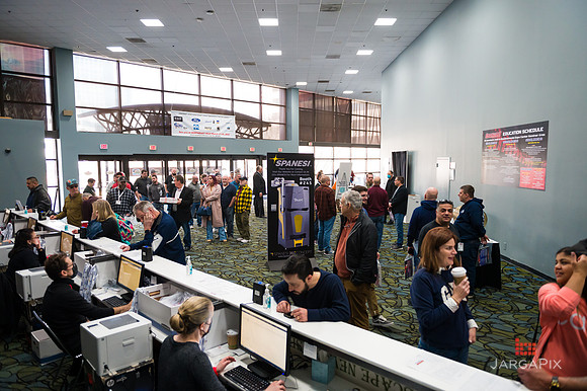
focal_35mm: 24
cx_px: 294
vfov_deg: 53.1
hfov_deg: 73.8
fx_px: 391
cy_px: 196
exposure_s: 1/200
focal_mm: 24
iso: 3200
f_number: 3.2
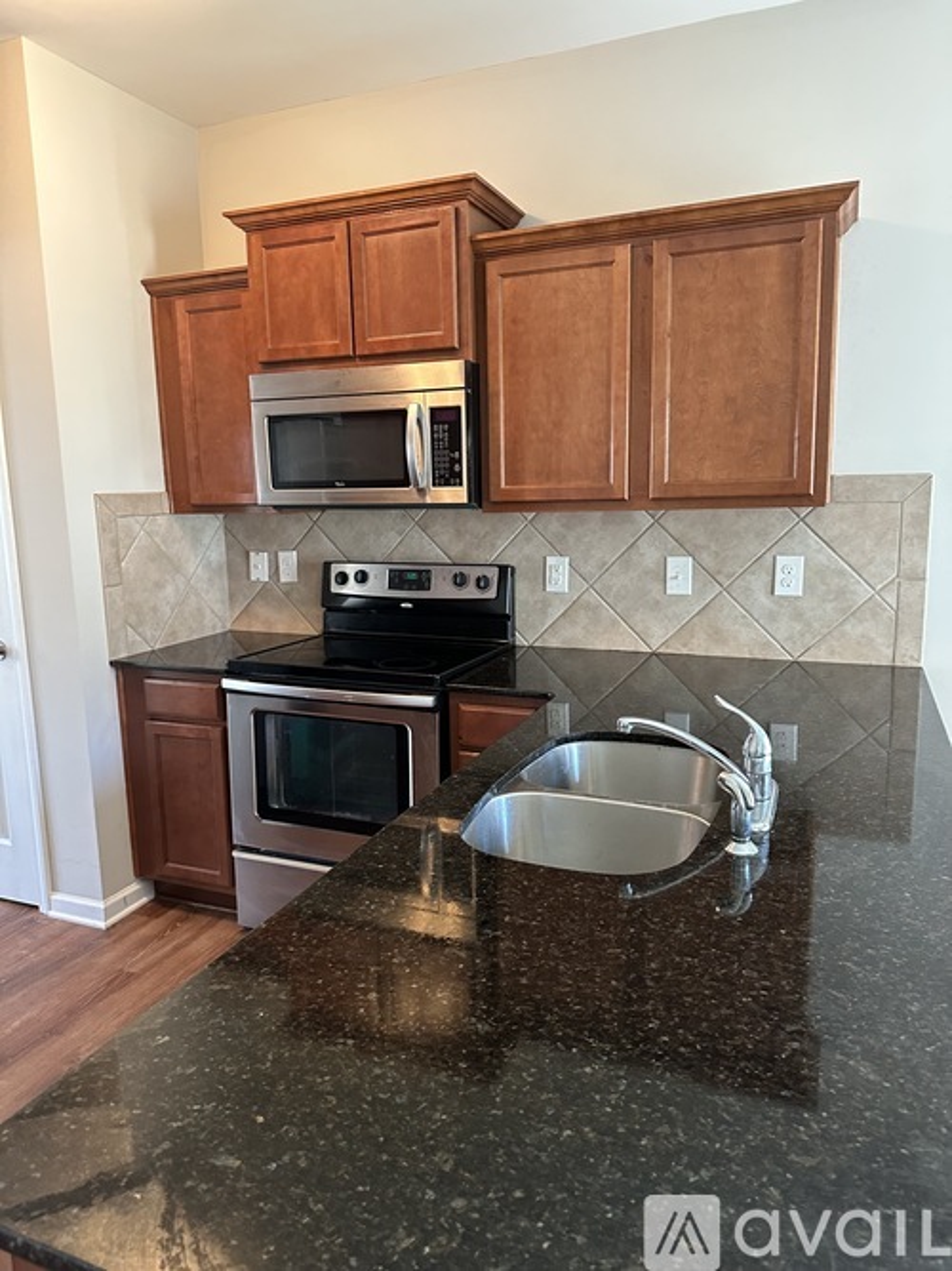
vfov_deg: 71.6
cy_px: 636
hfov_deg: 56.8
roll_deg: +0.3
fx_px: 880
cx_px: 476
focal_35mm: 24
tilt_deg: -8.7
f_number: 1.78
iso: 500
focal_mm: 6.86
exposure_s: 1/60
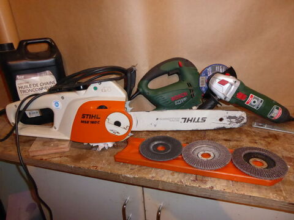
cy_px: 110
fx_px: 212
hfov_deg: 69.4
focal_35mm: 25
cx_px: 147
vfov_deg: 54.9
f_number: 3.3
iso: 800
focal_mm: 4.3
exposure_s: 1/60
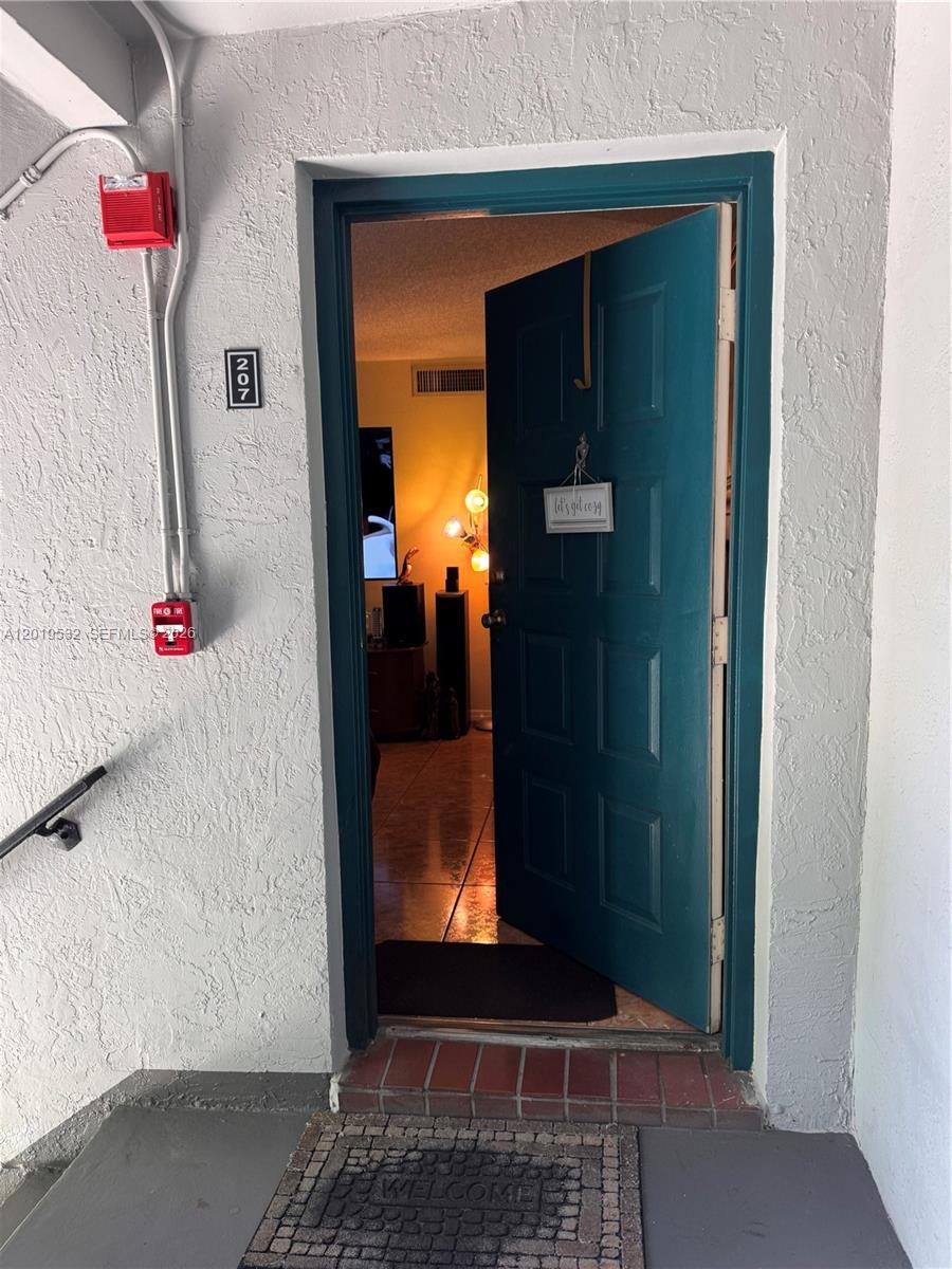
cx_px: 476
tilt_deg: -4.9
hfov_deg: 56.8
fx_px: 880
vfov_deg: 71.6
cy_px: 634
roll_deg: +1.2
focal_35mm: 24
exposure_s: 1/60
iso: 125
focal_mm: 6.76
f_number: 1.78
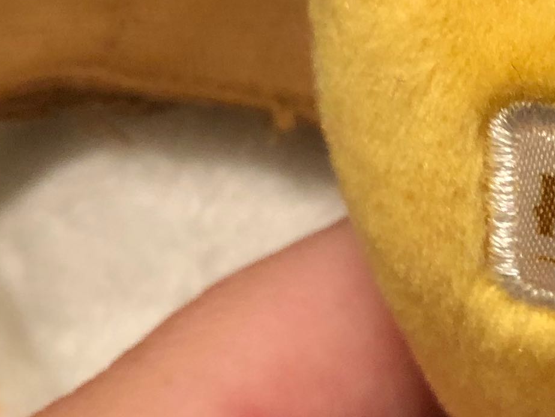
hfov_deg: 15.2
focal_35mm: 122
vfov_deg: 12.1
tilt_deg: -40.3
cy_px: 133
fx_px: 1956
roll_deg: +2.6
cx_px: 769
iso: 40
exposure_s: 1/20
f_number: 1.8
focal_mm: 3.99
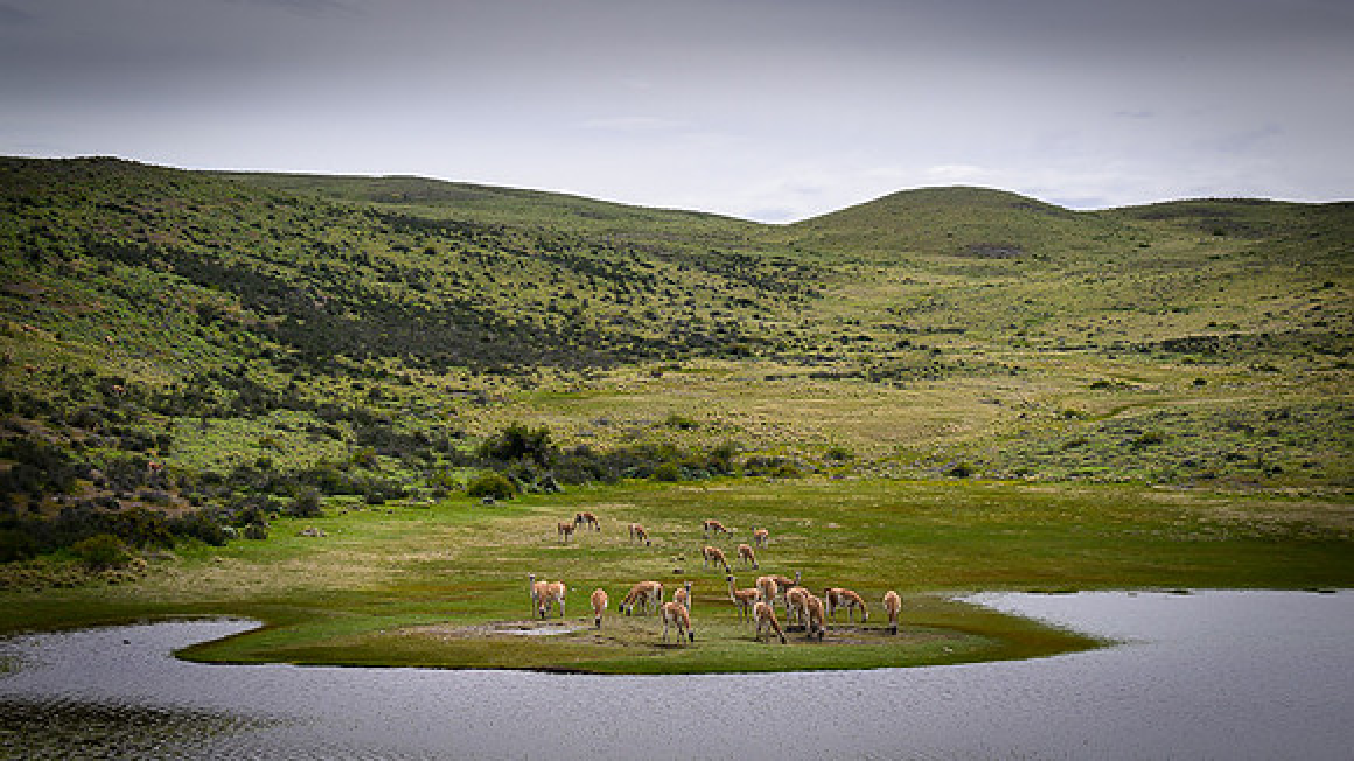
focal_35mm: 73
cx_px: 677
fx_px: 2632
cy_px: 310
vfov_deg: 16.4
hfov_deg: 28.8
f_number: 16
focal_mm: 70
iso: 400
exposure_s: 1/640
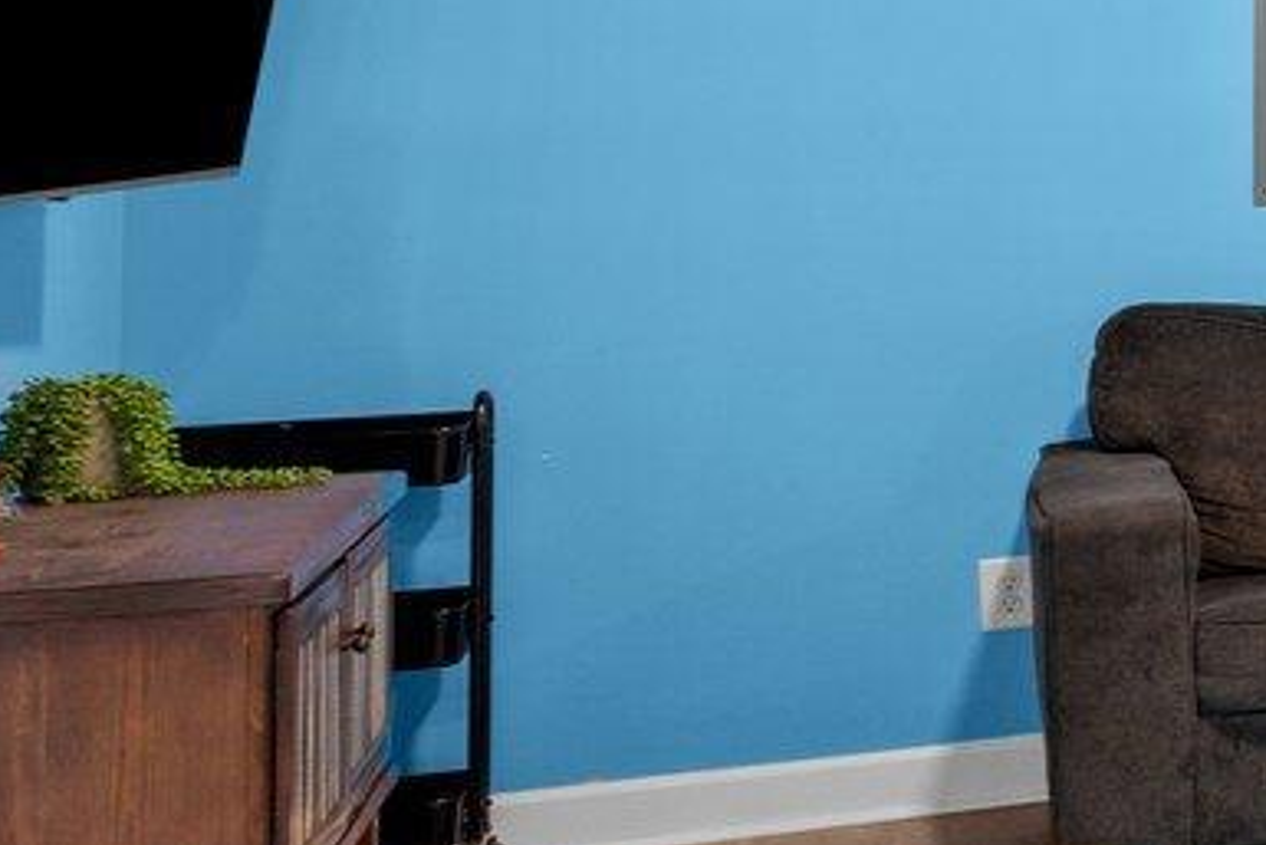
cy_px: 35
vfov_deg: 15.8
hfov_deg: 13.8
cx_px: 3252
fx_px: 2990
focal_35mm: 85
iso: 400
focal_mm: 16
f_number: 7.1
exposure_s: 1.3
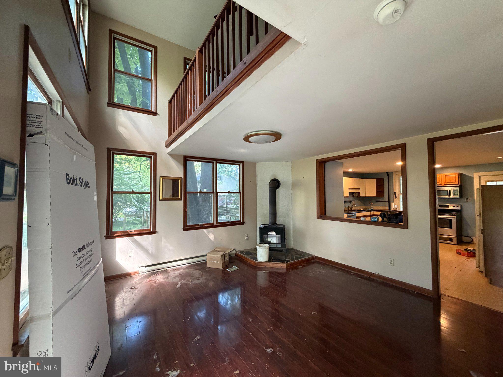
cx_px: 252
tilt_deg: +2.1
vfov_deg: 85.7
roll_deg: -0.2
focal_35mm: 14
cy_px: 188
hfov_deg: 102.1
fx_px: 203
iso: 400
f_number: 2.2
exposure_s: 1/60
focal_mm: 2.22
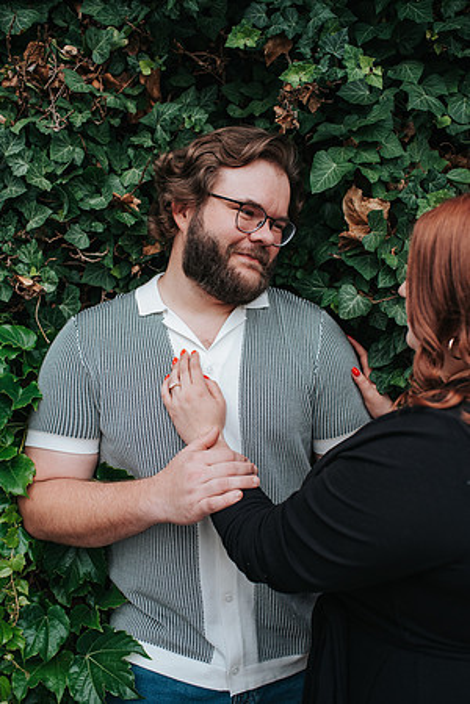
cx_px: 235
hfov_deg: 37.9
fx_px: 685
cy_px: 352
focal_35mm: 35
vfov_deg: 54.4
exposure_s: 1/500
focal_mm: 35
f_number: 3.5
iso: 1000
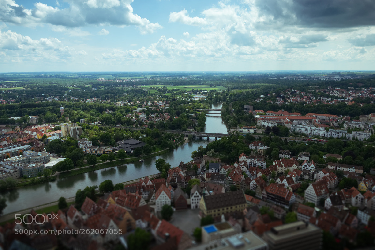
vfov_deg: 47.9
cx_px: 188
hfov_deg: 67.4
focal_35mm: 27
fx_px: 281
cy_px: 125
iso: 100
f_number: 16
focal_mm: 18
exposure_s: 1/60
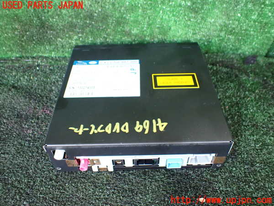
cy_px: 103
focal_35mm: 30
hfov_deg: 60.0
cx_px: 137
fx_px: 237
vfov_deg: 46.8
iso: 800
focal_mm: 5.4
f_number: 2.3
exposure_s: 1/125
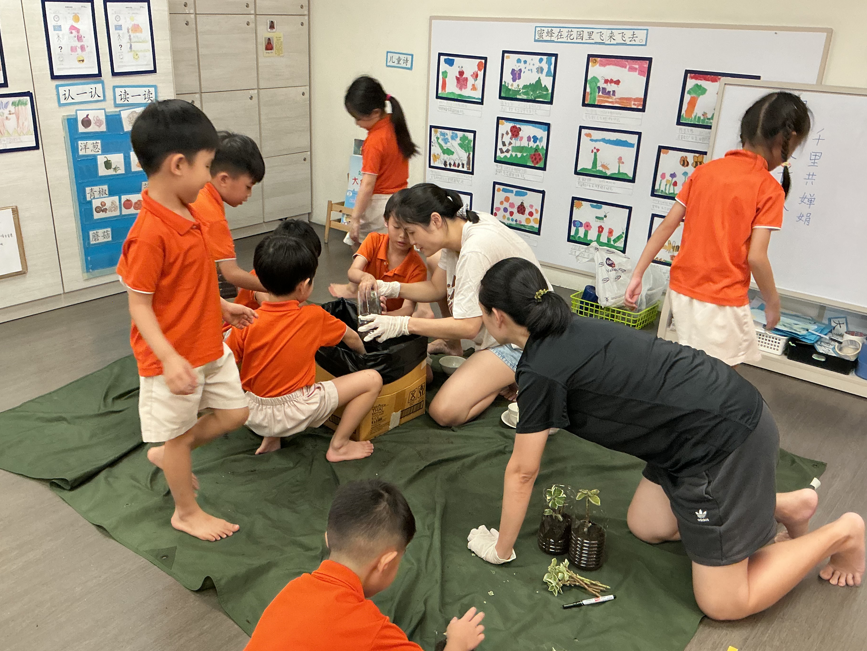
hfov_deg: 56.7
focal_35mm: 32
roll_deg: -0.3
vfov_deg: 44.1
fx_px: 802
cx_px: 389
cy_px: 355
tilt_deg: -25.1
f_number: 1.8
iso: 160
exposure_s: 1/50
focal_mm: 3
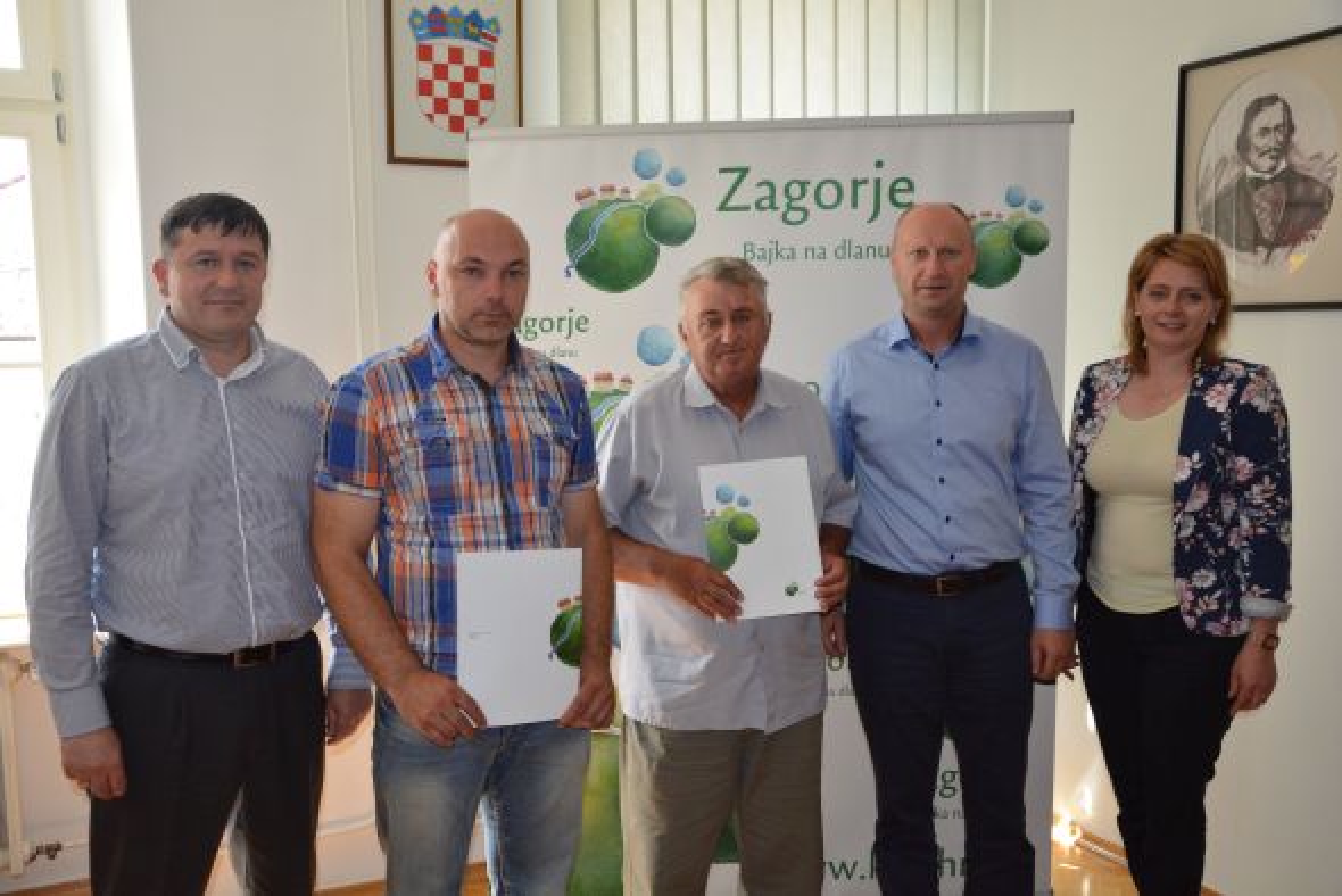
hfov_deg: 53.1
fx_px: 1343
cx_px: 671
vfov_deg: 36.9
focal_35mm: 36
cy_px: 448
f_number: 4.5
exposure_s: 1/200
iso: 800
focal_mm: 24
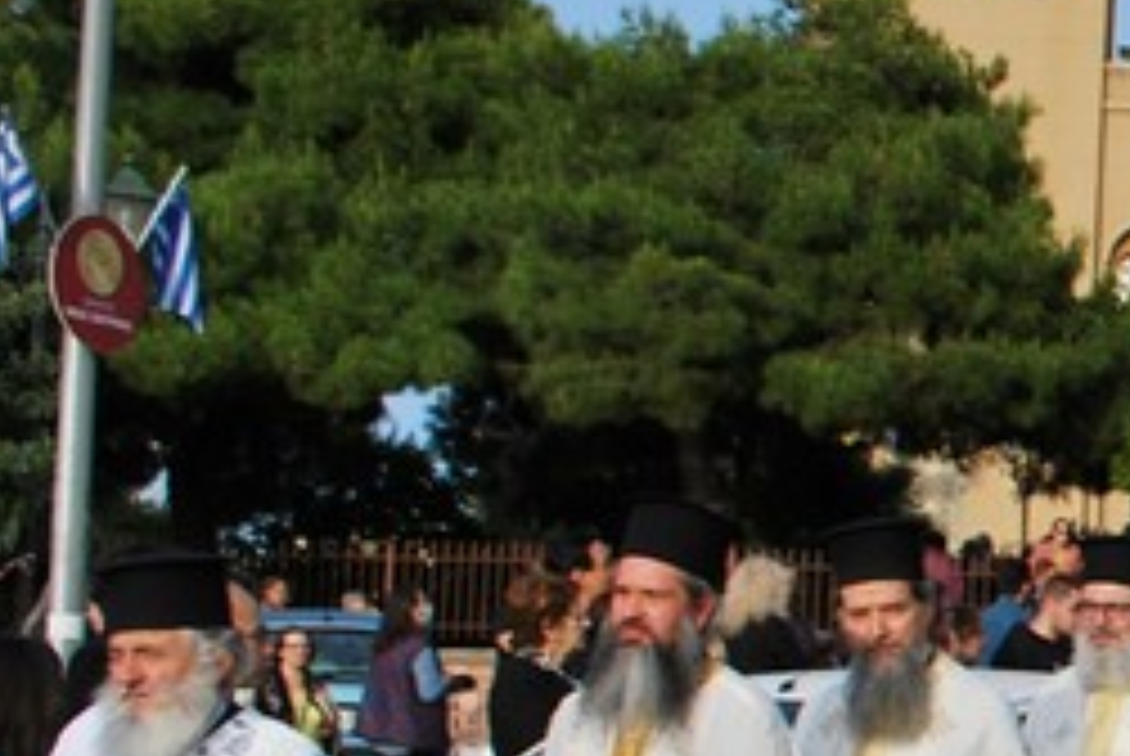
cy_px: 644
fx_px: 3048
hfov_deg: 17.3
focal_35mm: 97
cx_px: 1999
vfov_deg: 14.0
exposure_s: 1/200
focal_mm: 18
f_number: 7.1
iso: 100
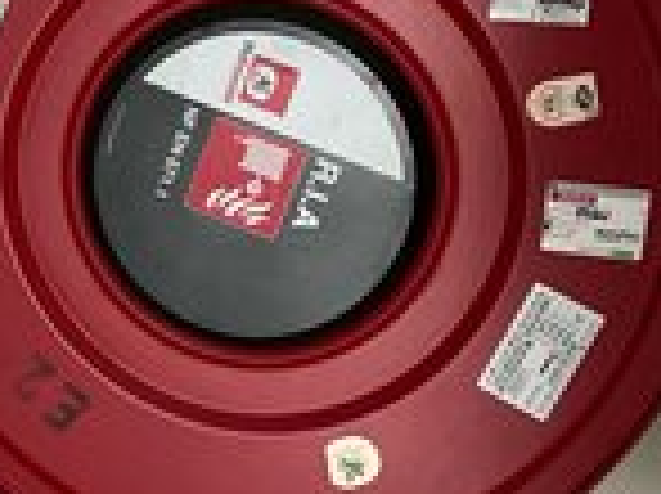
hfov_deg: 24.3
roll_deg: -0.4
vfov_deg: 18.6
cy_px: 202
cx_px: 130
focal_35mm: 79
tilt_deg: -10.2
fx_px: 1507
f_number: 1.8
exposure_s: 1/30
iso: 500
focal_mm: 3
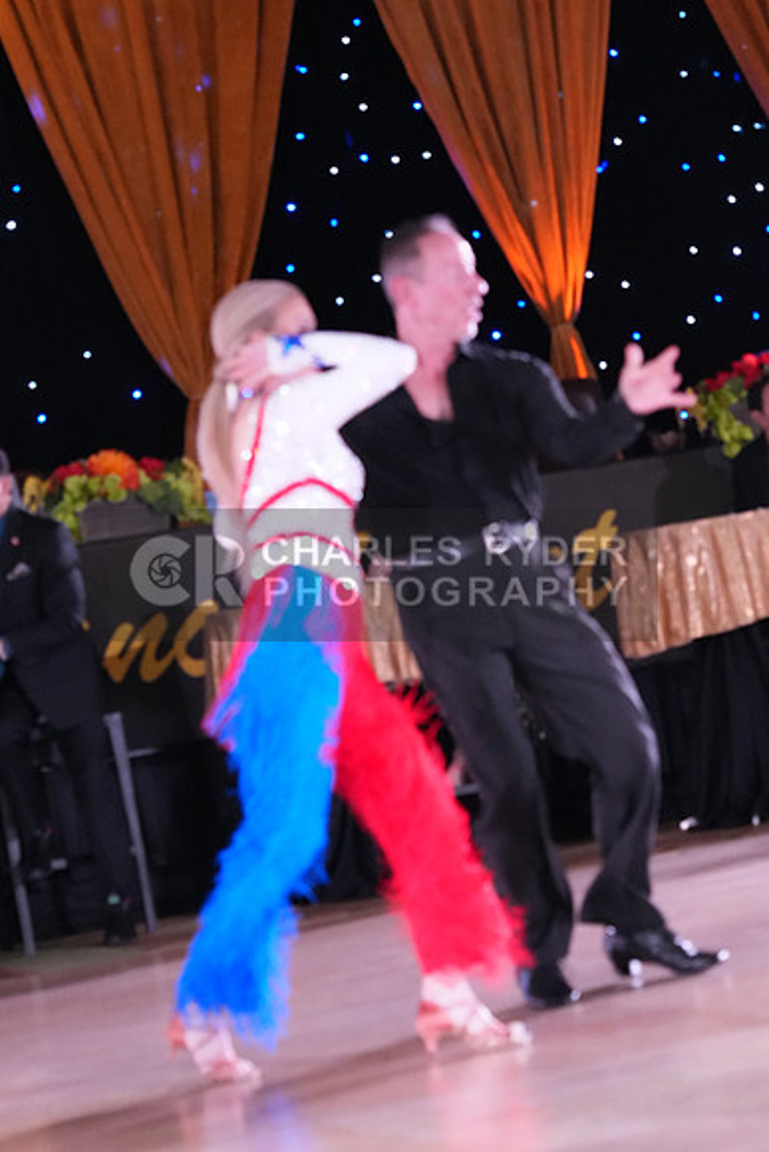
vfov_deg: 16.6
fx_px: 3938
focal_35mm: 123
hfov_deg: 11.2
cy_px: 576
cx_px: 384
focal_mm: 82
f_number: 5
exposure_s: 1/250
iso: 6400
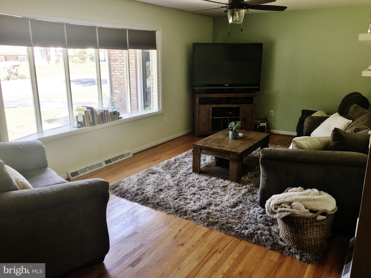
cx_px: 186
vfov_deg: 48.2
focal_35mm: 29
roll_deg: -1.0
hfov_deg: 61.7
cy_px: 139
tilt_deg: -13.5
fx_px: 311
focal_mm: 4.15
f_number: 2.2
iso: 25
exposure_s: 1/30
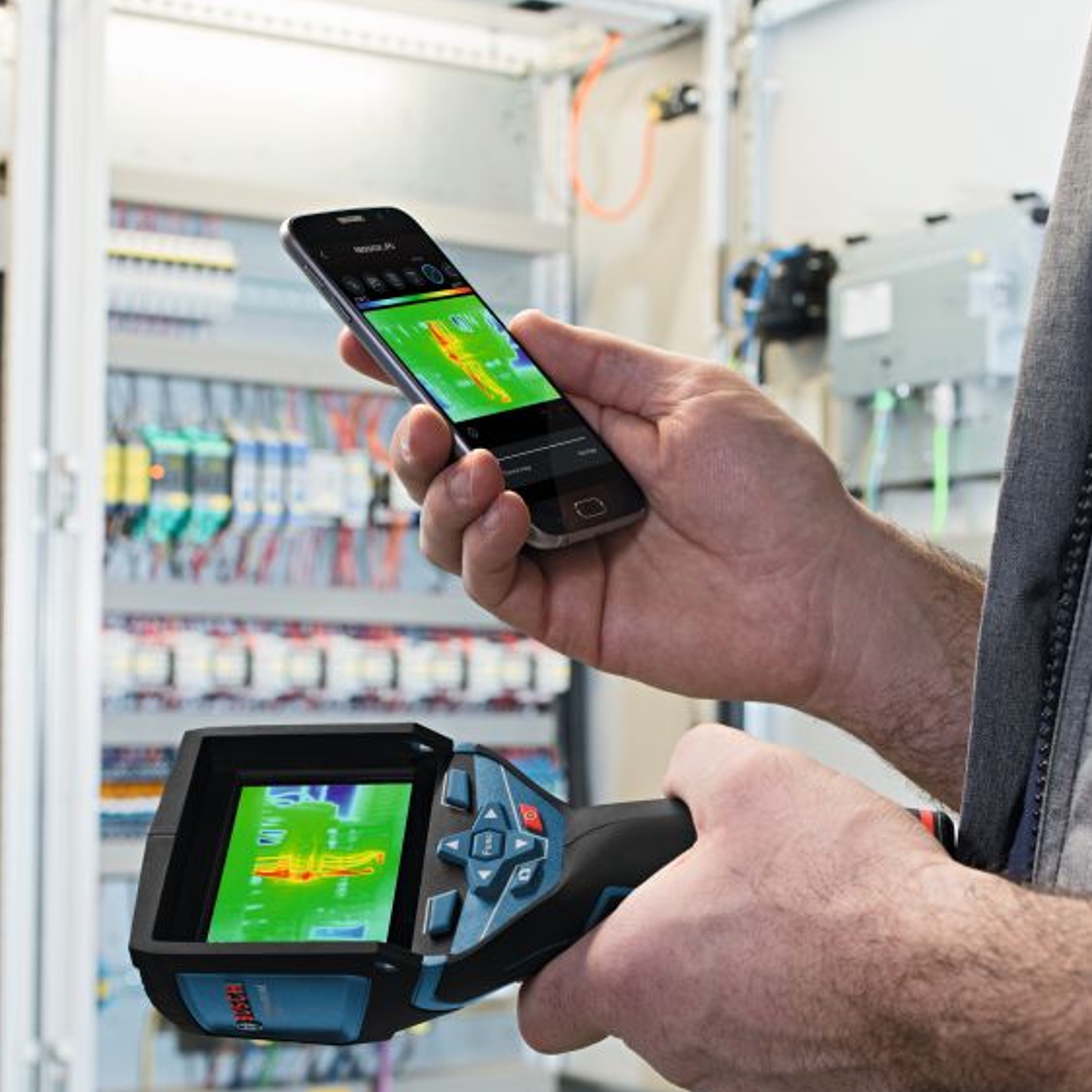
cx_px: 705
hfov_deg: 25.3
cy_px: 631
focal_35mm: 68
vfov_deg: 25.3
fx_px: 2427
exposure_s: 1/25
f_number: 8
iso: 500
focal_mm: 45
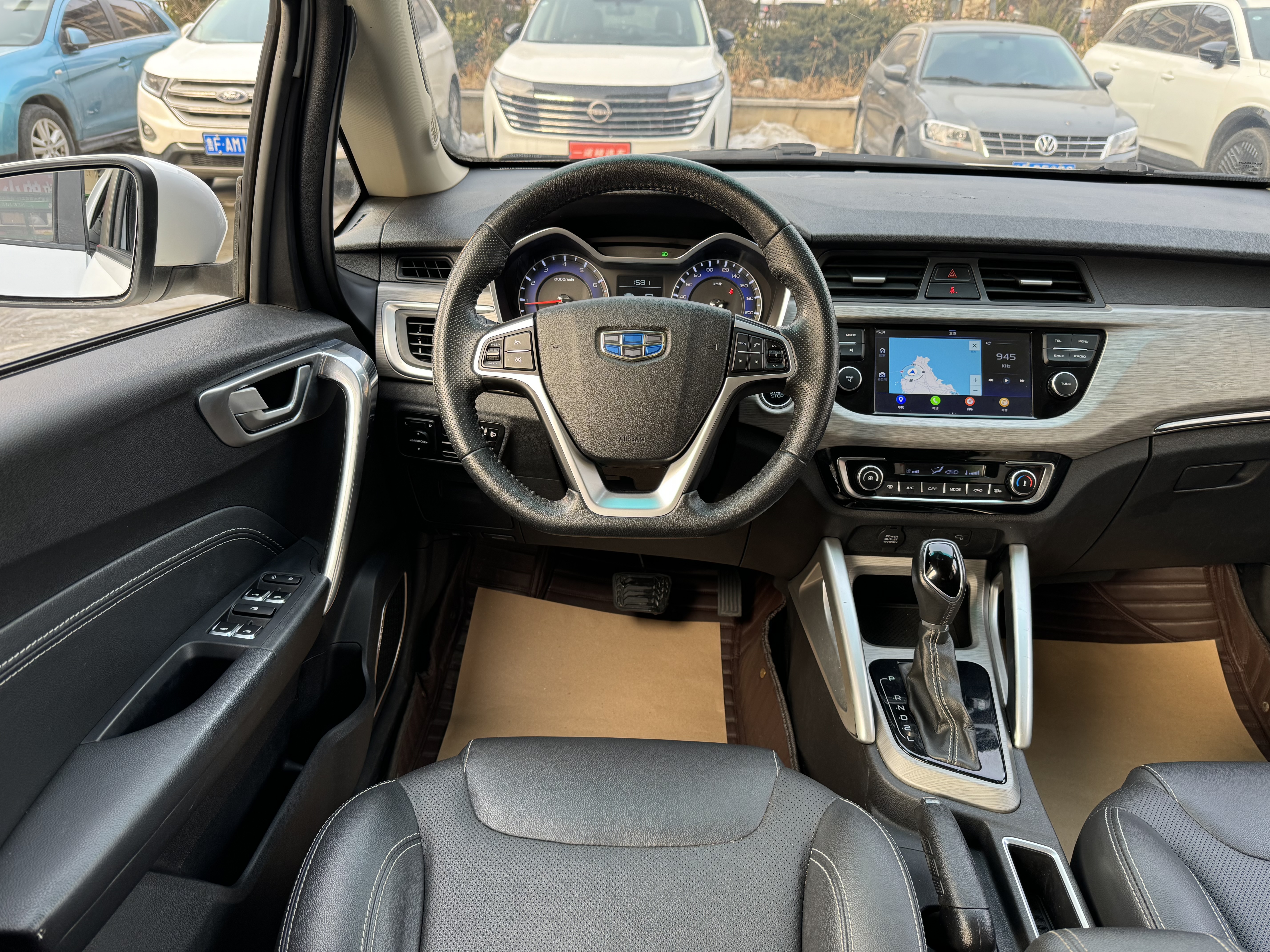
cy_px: 476
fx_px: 881
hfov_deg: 71.6
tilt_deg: -26.0
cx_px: 635
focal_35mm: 24
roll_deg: -1.1
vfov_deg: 56.8
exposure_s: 1/121
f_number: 1.78
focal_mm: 6.76
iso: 125
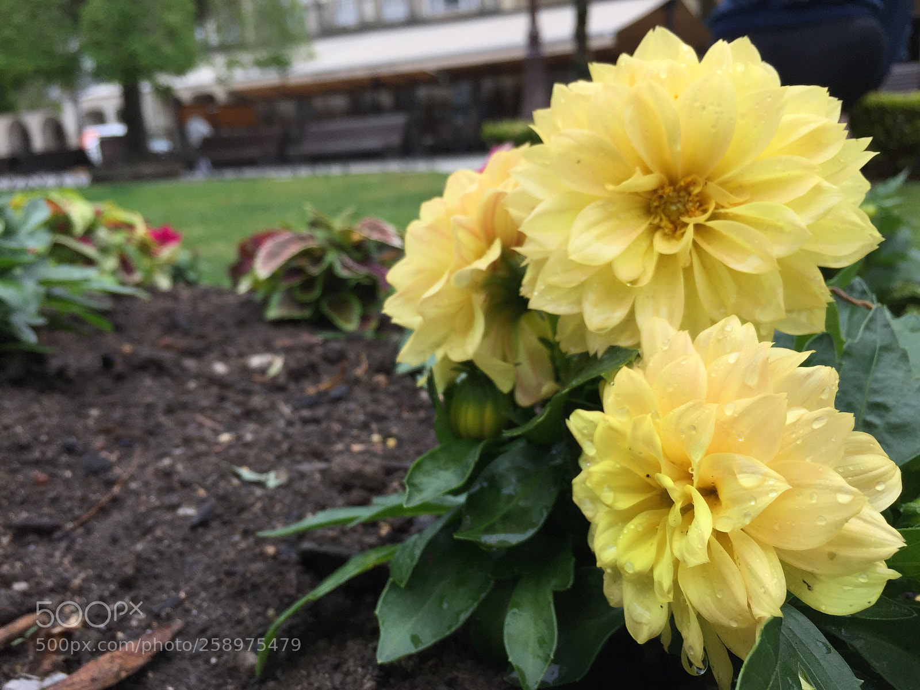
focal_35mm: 29
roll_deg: +2.6
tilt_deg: -14.4
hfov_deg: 61.7
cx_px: 460
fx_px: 771
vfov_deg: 48.2
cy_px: 345
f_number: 2.2
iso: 32
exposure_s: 1/608
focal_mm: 4.15
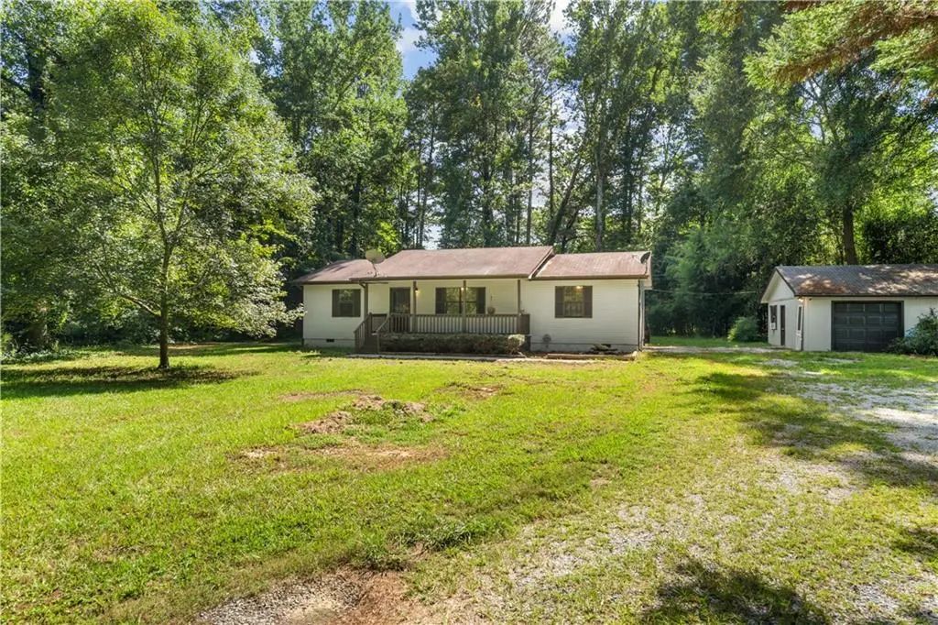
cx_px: 469
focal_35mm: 21
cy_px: 312
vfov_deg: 59.5
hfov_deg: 81.2
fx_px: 547
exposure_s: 1/15
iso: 200
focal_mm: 21
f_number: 8
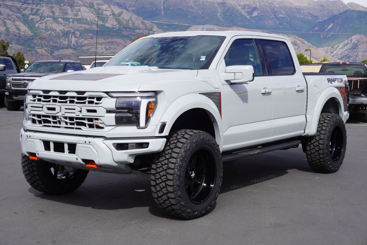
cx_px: 184
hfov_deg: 35.9
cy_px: 122
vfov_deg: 24.4
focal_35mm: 56
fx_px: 566
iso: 100
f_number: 11
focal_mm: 37
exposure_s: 1/125
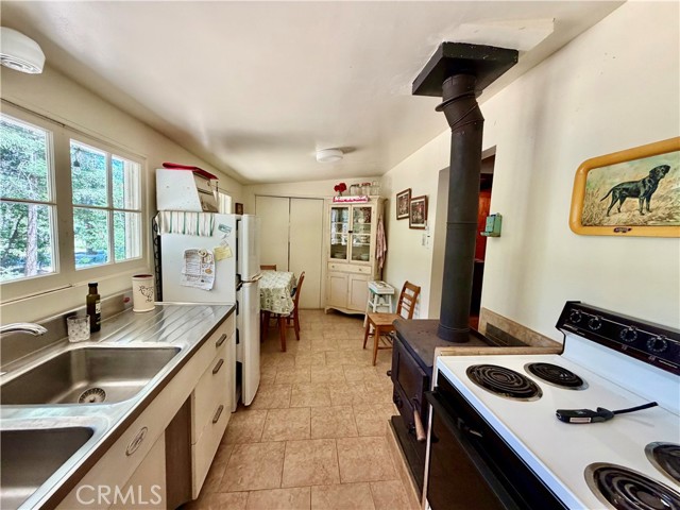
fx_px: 275
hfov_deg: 102.1
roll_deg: -3.4
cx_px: 340
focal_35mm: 14
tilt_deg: -7.4
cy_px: 255
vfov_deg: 85.7
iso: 250
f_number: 2.2
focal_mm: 2.22
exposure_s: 1/121
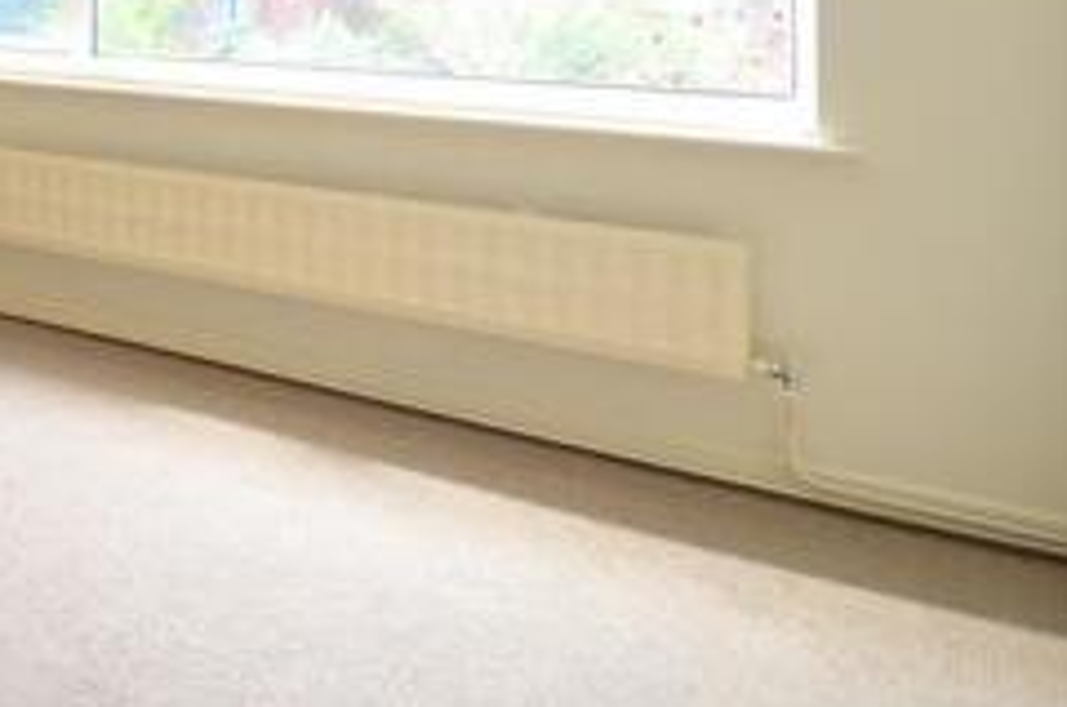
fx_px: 1213
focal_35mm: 41
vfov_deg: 30.0
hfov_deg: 33.0
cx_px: -365
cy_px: -22
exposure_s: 1/30
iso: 200
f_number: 7.1
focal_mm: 10
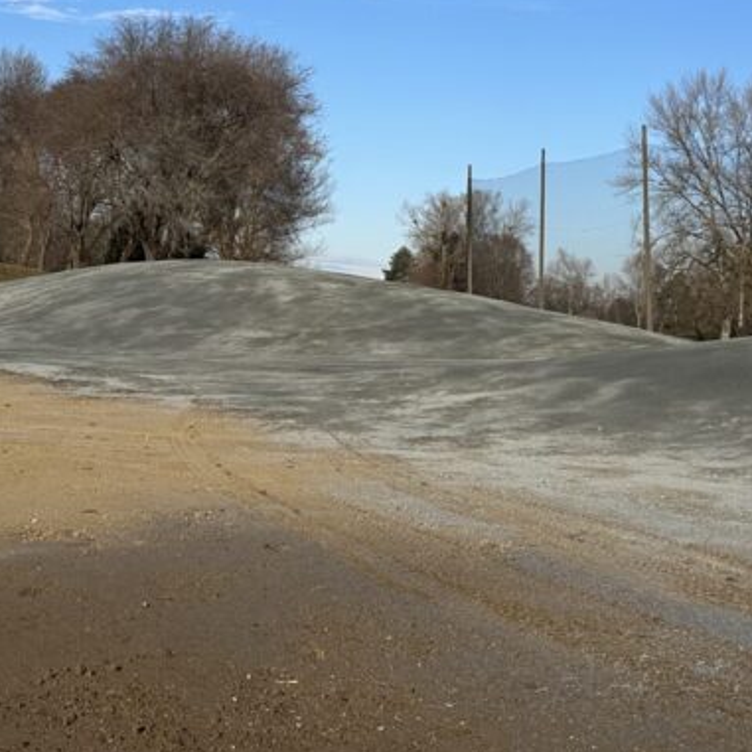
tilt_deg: +12.7
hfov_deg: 30.0
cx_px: 345
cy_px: 4
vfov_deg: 28.3
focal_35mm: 57
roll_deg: -2.7
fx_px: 1401
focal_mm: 6.86
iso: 80
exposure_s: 1/4762
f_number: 1.78
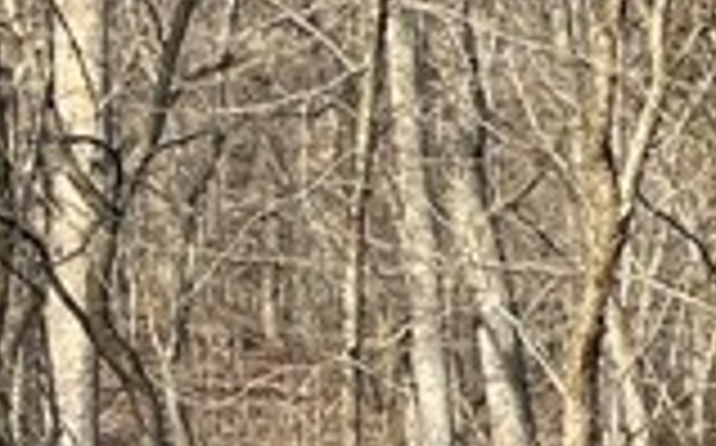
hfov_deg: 3.9
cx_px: -1144
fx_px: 10273
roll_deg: +2.0
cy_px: 518
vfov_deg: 2.5
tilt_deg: +4.5
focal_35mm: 527
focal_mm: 9
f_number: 2.8
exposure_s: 1/259
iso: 32
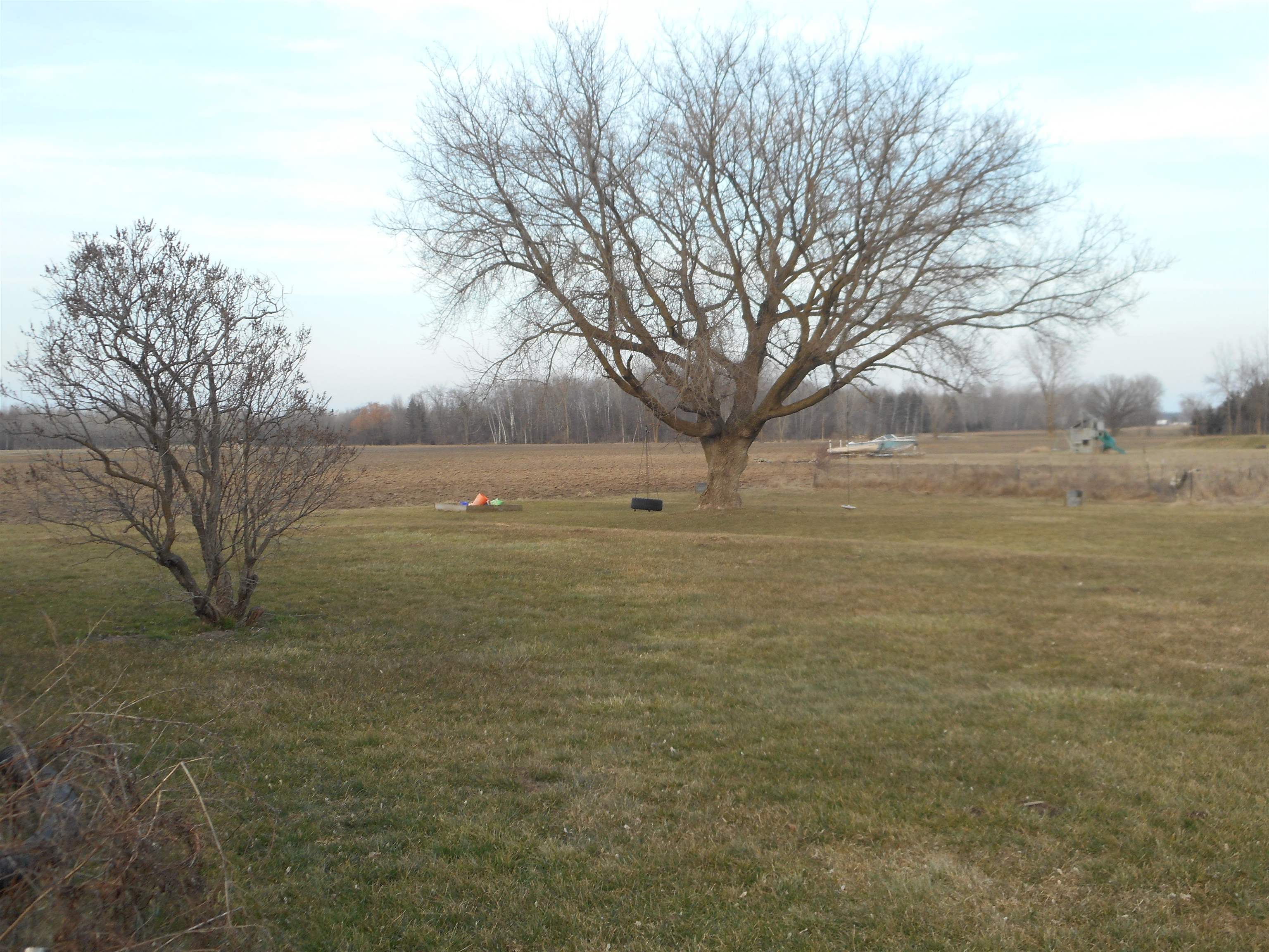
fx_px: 1430
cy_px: 476
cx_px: 634
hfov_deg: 47.9
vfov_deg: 36.8
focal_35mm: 39
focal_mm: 6.9
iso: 80
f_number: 4.5
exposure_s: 1/50
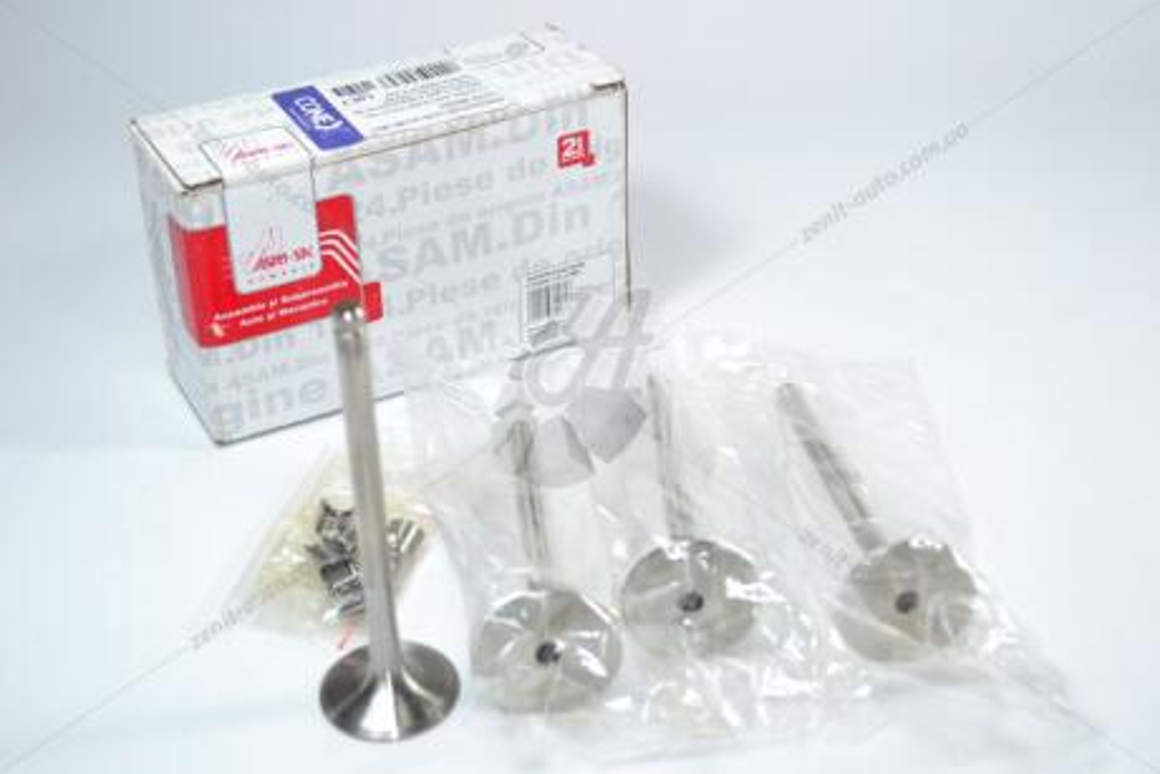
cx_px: 580
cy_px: 387
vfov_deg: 25.1
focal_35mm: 54
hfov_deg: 36.9
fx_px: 1740
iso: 400
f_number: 5
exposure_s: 1/100
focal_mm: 36
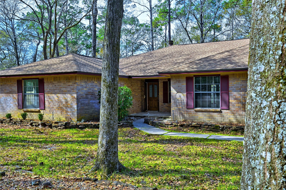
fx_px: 238
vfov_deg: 43.5
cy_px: 95
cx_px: 143
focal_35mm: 30
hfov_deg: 62.0
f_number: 8
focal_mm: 30
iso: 400
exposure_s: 1/160
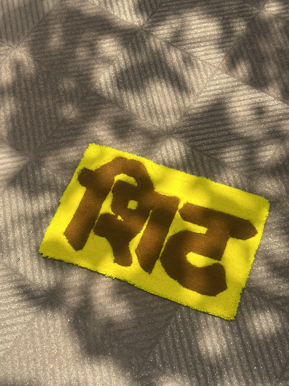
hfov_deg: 30.3
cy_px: 193
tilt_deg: -63.9
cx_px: 144
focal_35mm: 48
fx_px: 534
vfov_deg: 39.7
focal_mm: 6.86
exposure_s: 1/3731
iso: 100
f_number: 1.78
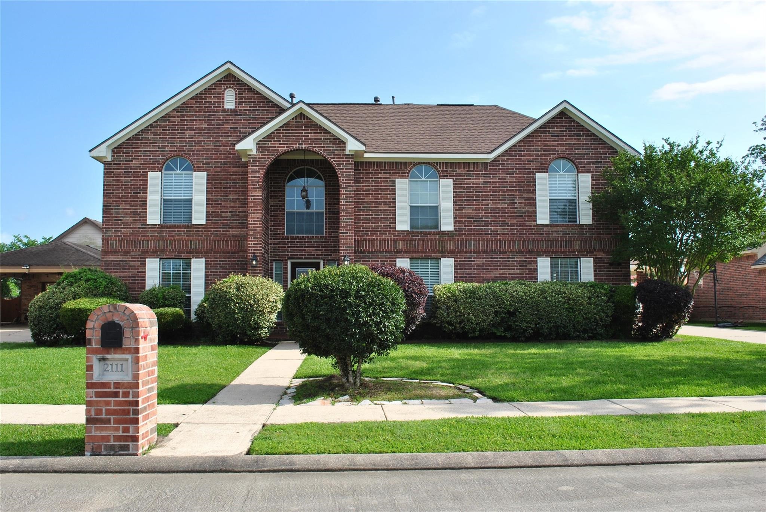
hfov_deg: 57.2
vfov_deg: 40.1
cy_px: 256
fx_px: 703
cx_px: 383
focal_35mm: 33
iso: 180
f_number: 10
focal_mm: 22
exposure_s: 1/250
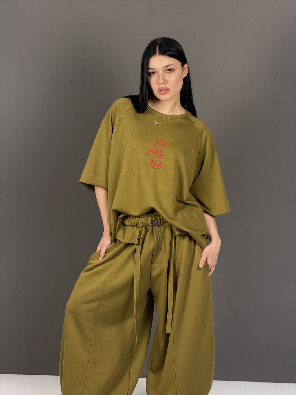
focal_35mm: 100
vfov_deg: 19.6
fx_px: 1140
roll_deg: -0.1
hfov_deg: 14.8
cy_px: 198
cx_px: 148
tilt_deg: -6.2
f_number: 2.8
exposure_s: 1/100
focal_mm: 16.89
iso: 320
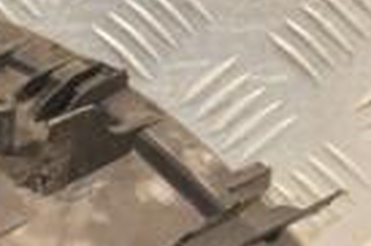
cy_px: 205
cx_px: -222
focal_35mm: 341
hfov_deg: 6.0
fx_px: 3510
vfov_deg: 4.0
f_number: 5
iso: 800
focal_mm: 52
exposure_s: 1/125
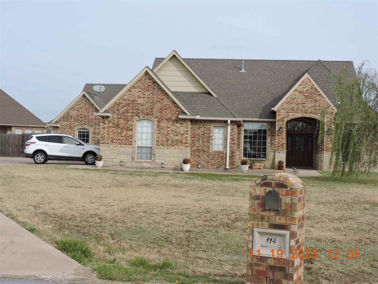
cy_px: 142
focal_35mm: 50
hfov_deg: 38.2
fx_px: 546
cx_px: 189
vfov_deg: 29.1
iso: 100
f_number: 3.6
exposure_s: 1/800
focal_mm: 8.9
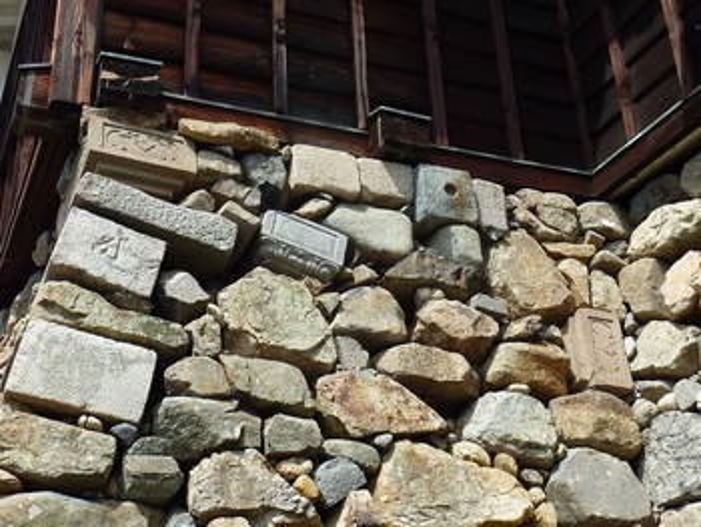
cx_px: 350
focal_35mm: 48
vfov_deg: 30.3
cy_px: 264
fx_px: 973
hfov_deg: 39.6
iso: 80
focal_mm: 4.4
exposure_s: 1/400
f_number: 4
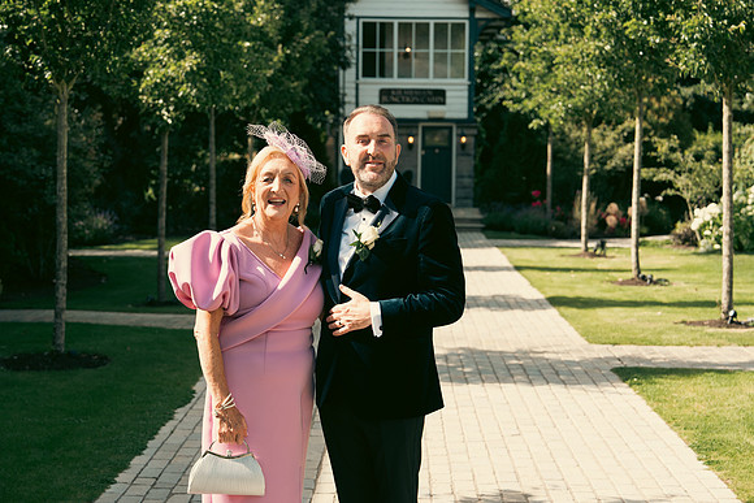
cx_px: 377
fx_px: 1466
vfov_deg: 19.5
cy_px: 252
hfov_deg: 28.8
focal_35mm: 70
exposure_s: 1/500
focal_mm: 70
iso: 200
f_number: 5
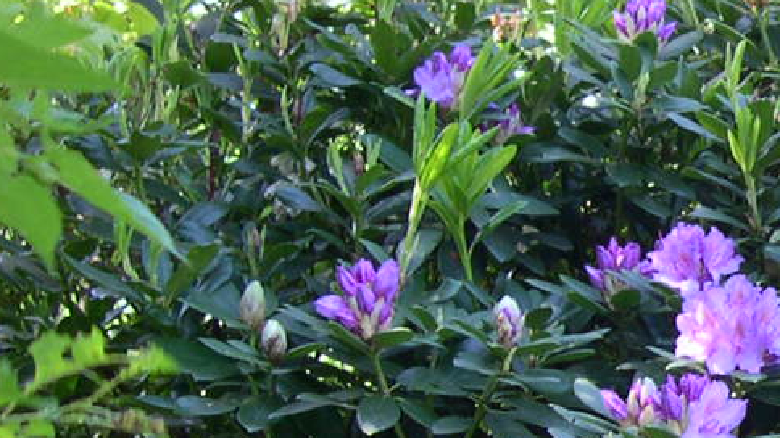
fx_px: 2833
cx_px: 1091
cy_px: 343
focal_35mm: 137
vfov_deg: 8.8
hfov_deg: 14.8
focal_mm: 8
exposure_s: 1/34.9
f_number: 2.8
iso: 100
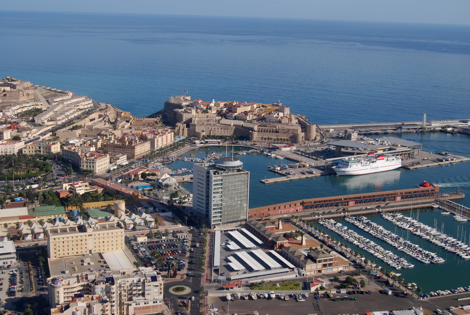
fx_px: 627
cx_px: 235
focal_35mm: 48
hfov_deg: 41.1
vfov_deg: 28.2
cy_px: 158
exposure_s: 1/250
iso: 100
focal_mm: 32
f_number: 8
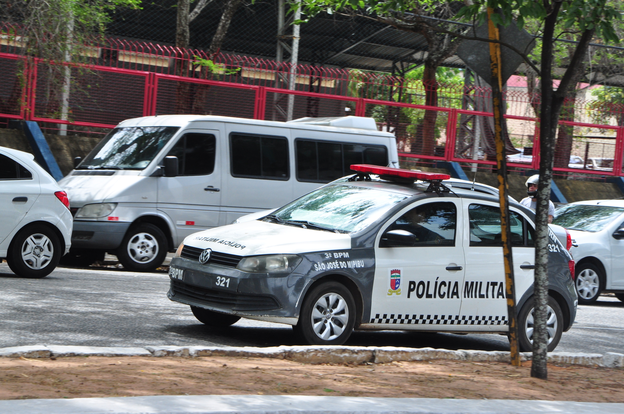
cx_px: 312
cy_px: 207
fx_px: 2077
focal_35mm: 120
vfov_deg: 11.4
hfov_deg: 17.1
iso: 500
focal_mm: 80
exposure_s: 1/200
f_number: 13
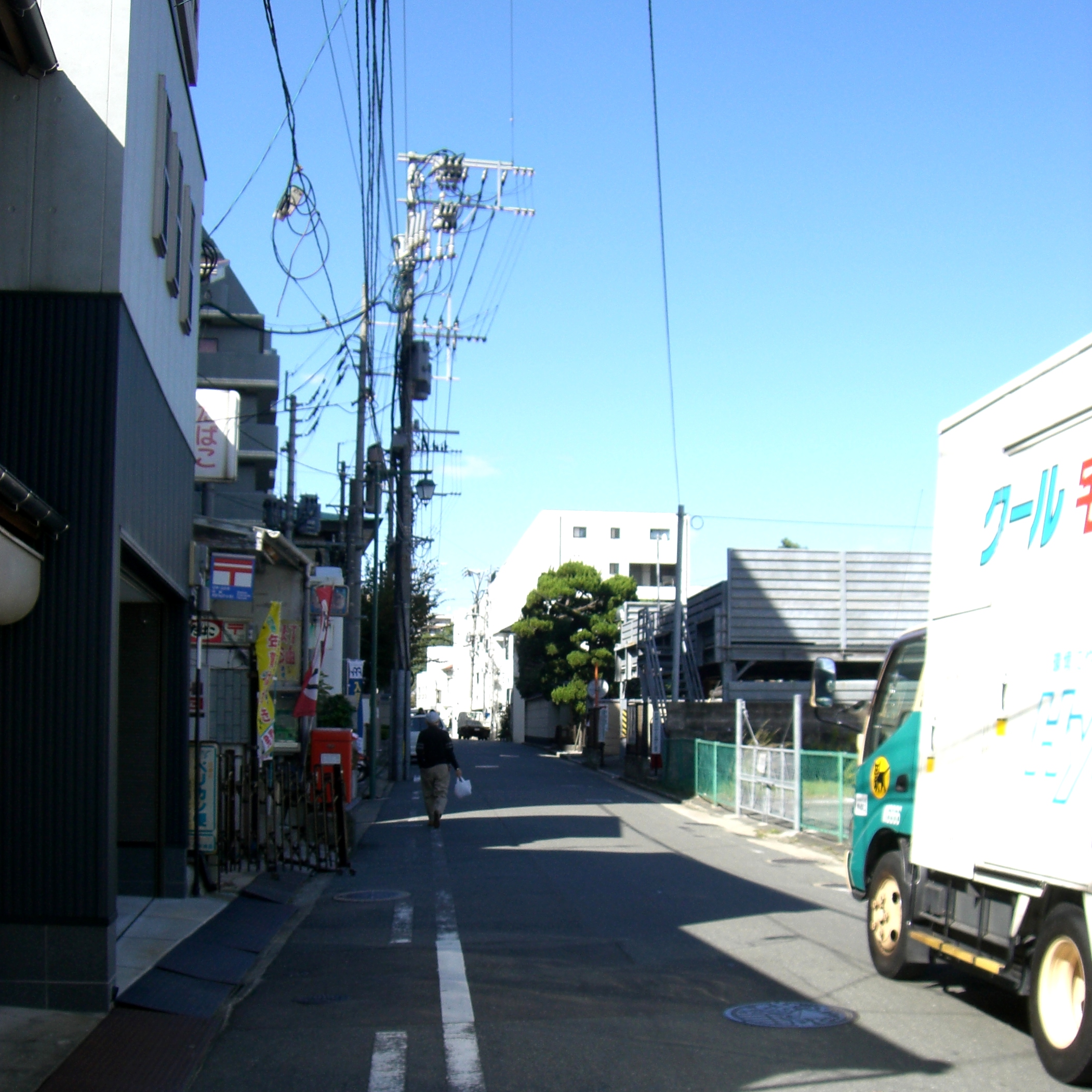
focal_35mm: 45
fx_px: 1606
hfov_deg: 37.6
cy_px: 689
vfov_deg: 37.3
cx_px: 548
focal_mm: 6.2
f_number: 4.3
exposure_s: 1/320
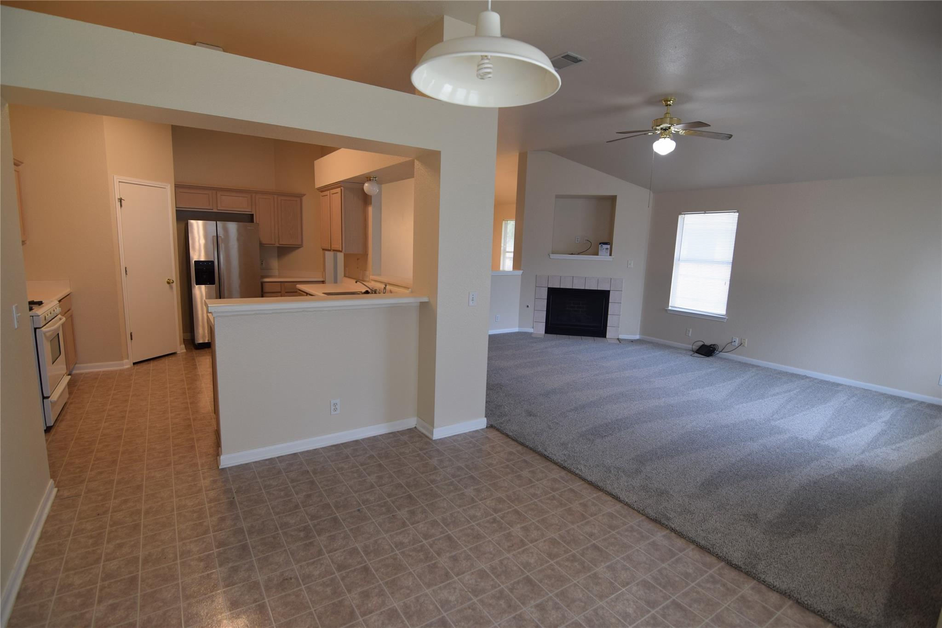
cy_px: 314
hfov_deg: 95.0
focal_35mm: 16
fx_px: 432
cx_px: 471
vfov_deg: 72.0
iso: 400
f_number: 4
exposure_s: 1/60
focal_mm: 11
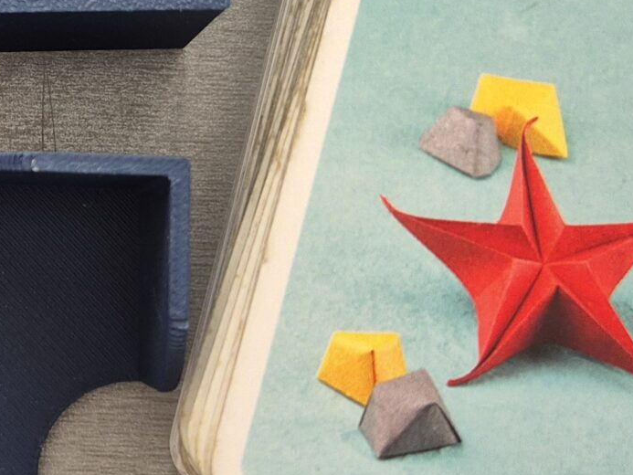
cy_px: 90
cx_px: -36
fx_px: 1555
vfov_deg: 17.2
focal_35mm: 85
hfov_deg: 22.0
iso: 250
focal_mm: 5.4
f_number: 1.8
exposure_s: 1/48
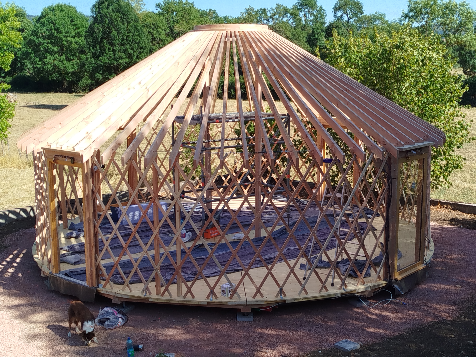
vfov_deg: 30.3
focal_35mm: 48
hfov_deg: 39.7
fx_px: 660
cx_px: 238
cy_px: 178
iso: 50
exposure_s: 1/615
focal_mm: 5.31
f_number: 1.7
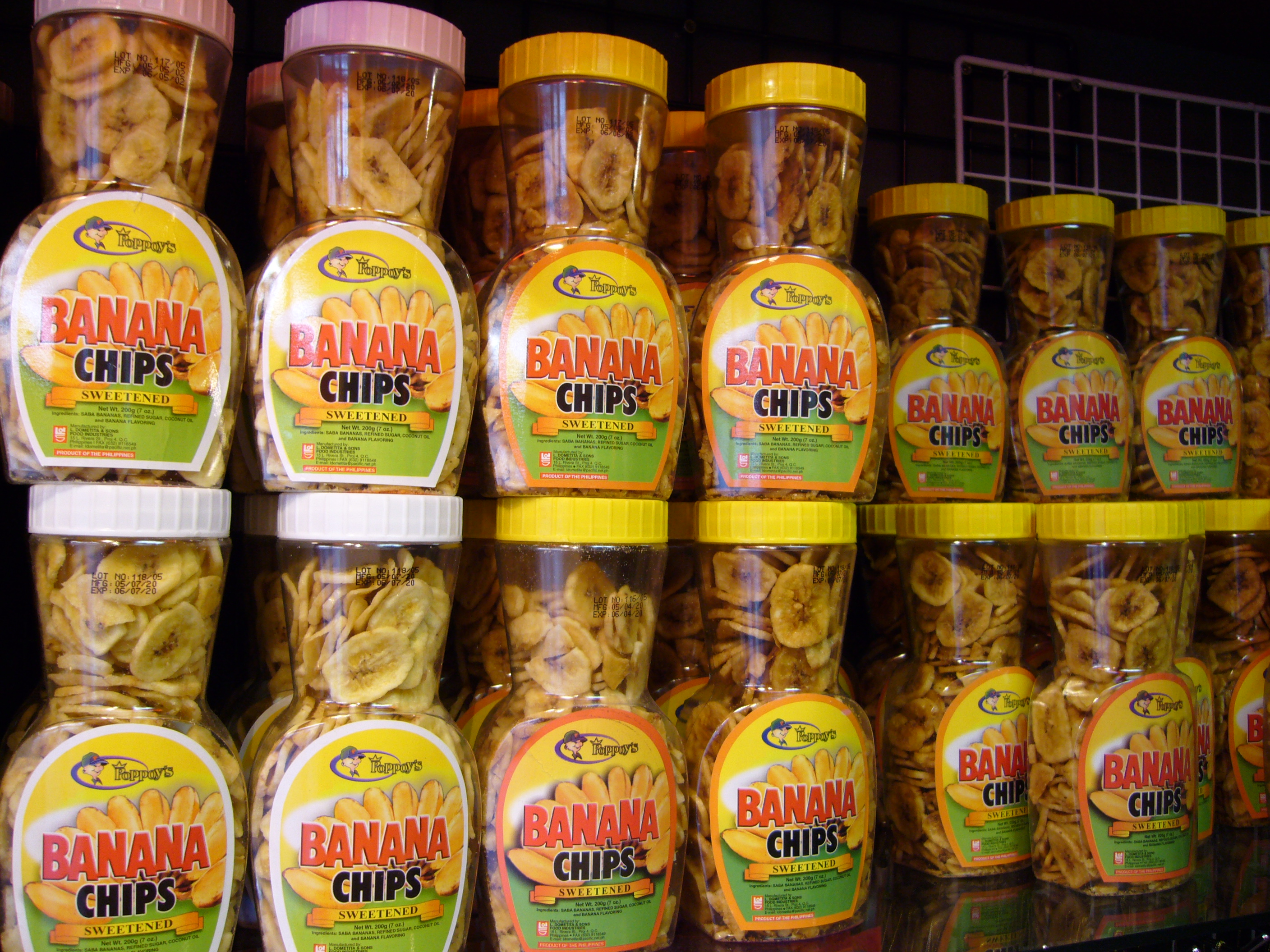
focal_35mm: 35
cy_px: 476
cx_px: 635
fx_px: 1284
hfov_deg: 52.6
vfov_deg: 40.7
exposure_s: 1/15
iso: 100
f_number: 2.8
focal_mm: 5.8
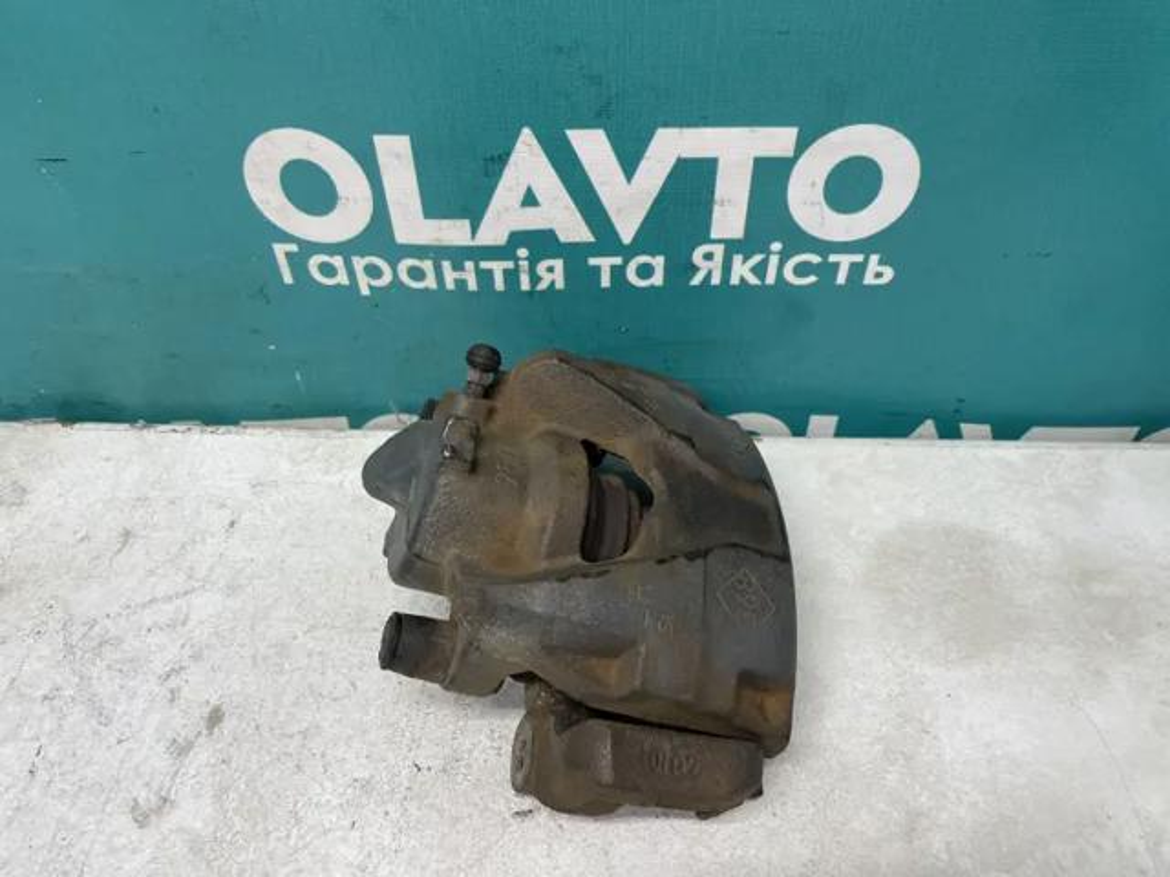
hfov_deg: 67.3
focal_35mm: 26
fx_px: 879
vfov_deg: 53.1
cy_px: 438
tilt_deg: -47.7
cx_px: 585
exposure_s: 1/100
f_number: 1.6
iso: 100
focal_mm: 4.2
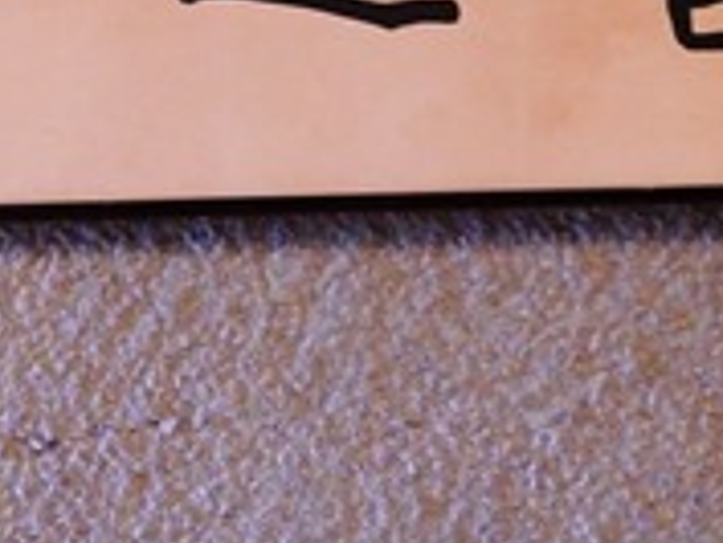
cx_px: 16
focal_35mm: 71
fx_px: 1484
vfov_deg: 19.4
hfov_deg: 26.1
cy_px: -127
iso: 320
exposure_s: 1/8
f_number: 3
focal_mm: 4.5
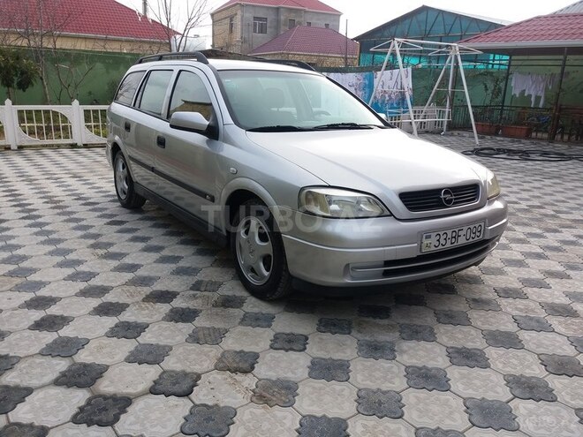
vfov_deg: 49.7
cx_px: 292
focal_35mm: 28
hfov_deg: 63.4
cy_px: 218
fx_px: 472
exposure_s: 1/397
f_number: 1.9
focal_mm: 3.7
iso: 40
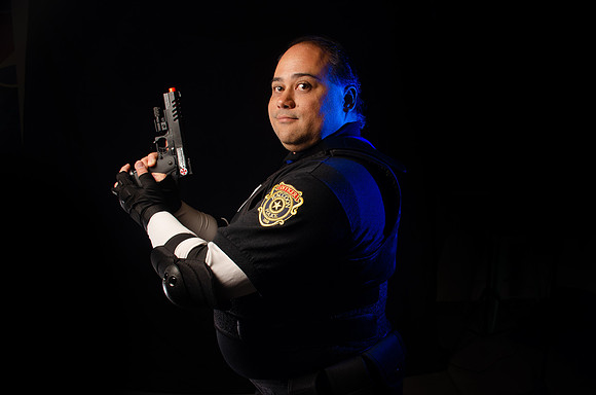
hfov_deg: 67.5
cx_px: 298
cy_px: 198
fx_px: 446
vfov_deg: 47.7
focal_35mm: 27
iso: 200
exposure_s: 1/90
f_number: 8
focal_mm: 18
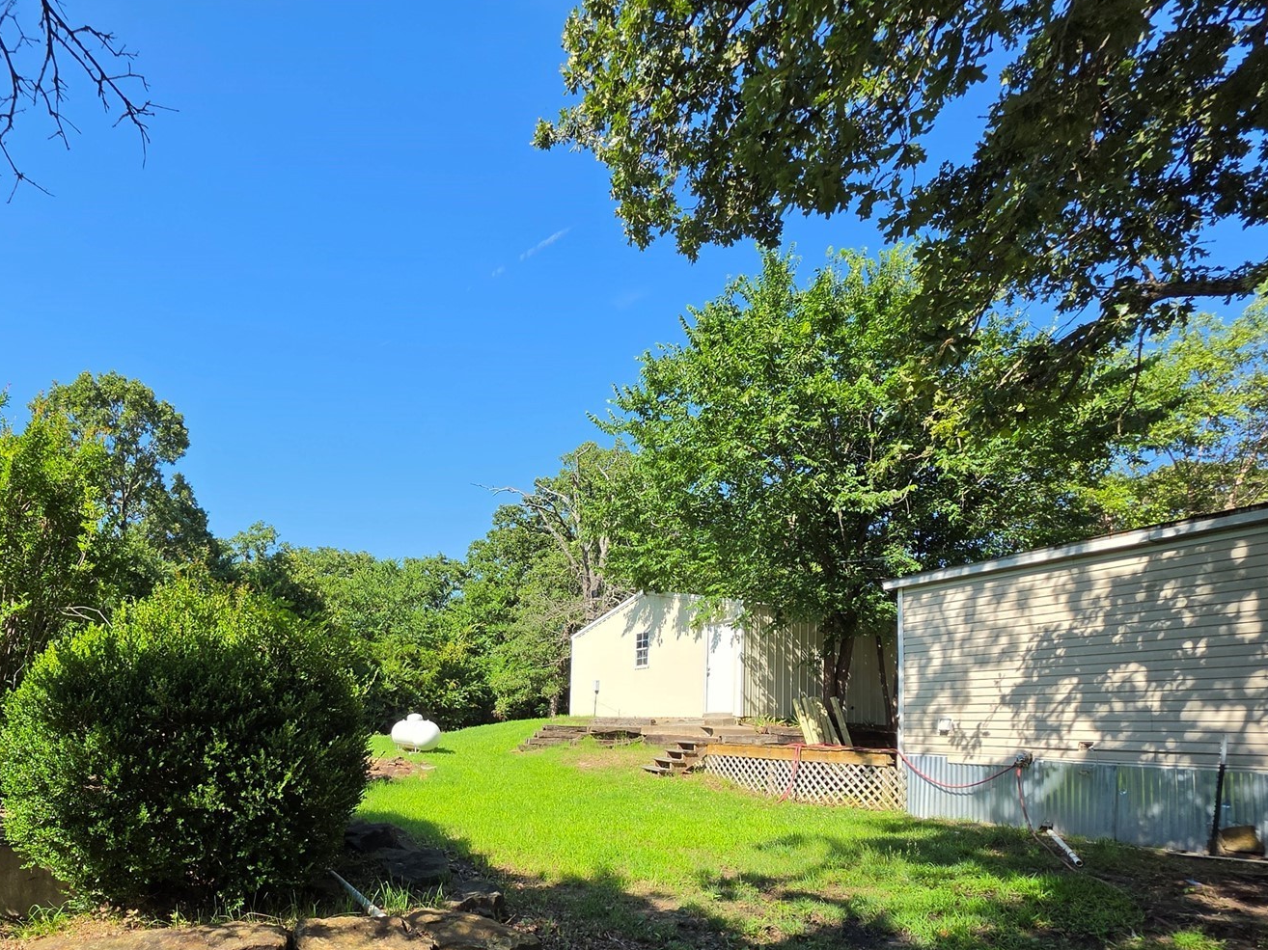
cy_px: 680
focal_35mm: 19
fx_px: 696
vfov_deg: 65.6
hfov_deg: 82.2
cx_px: 437
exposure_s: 1/957
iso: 32
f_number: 1.9
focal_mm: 2.2
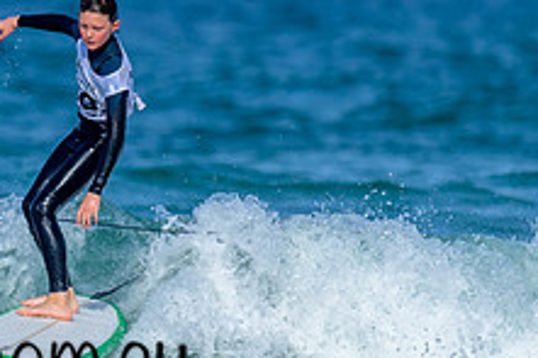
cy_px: 195
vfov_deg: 0.5
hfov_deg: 0.7
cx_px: -97
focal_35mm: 2890
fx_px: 43156
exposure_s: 1/2000
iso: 200
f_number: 6.3
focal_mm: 800
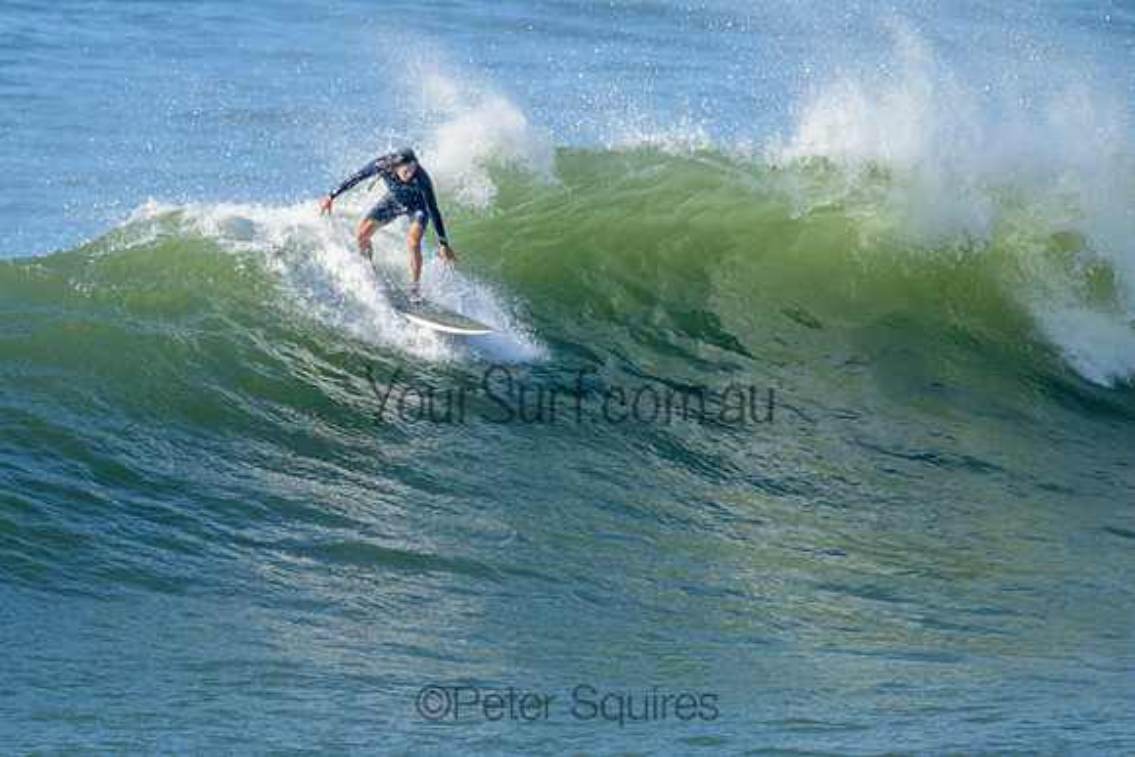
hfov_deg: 2.3
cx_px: 493
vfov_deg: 1.5
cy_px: 324
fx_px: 28858
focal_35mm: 915
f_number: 11
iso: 1800
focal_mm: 800
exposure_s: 1/2000
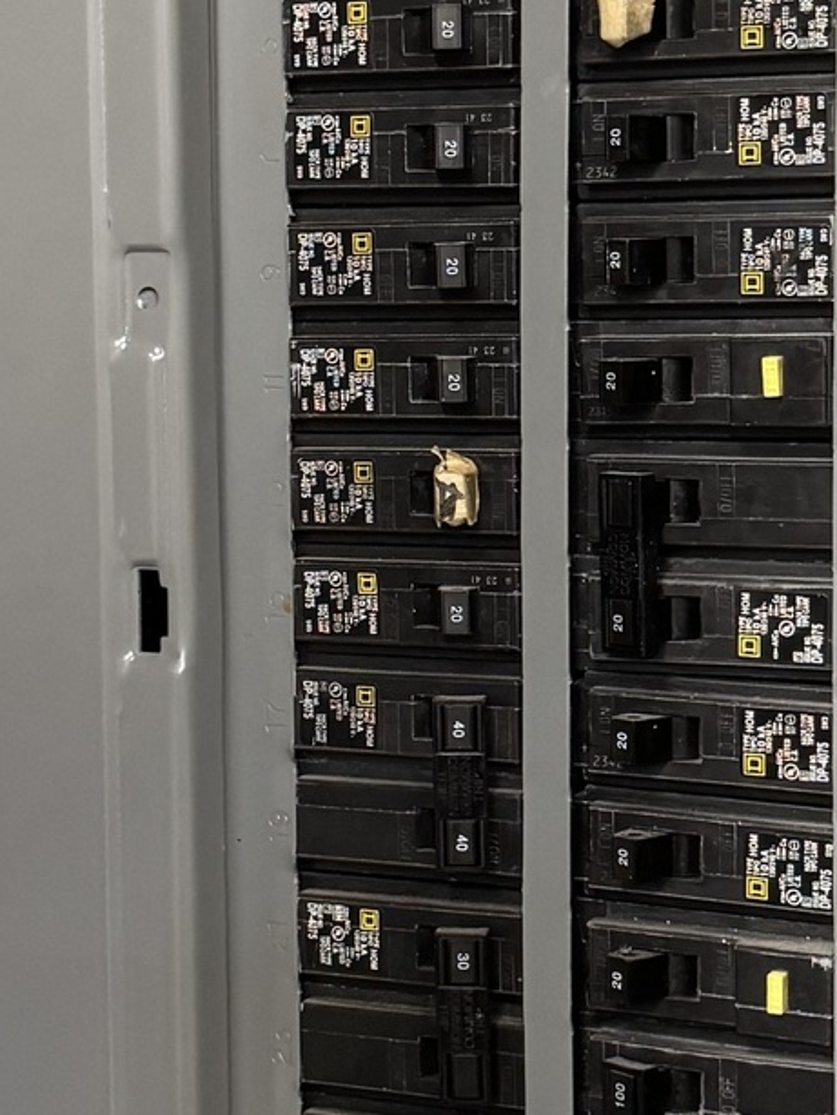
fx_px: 2900
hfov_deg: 16.4
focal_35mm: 90
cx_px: 374
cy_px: 429
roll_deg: +0.7
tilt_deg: -2.5
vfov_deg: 21.7
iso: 640
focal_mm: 6.76
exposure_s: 1/40
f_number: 1.78
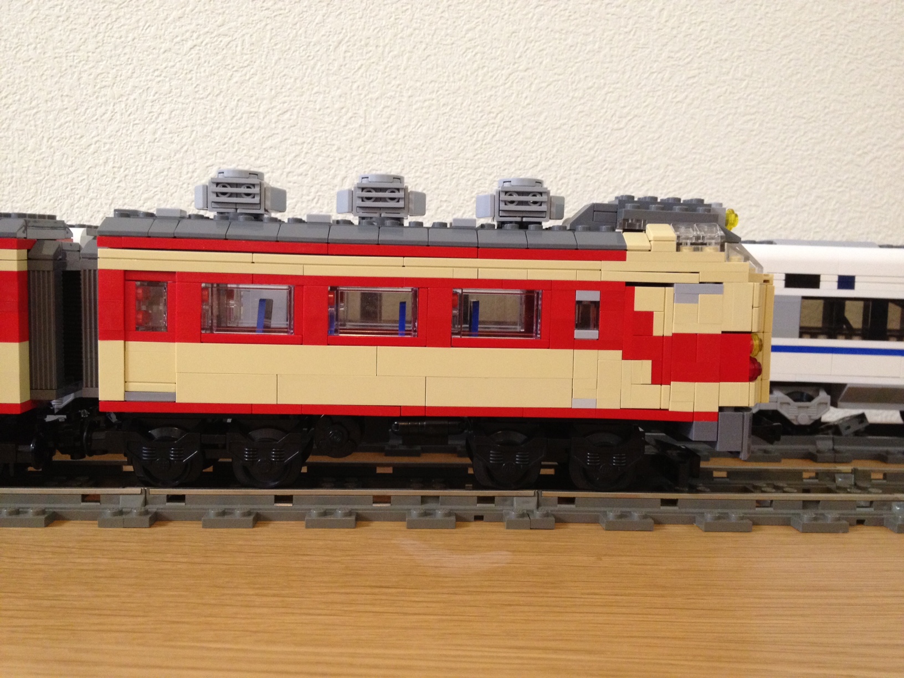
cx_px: 452
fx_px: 914
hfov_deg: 52.6
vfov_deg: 40.7
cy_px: 339
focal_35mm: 35
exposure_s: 1/20
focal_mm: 4.28
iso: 200
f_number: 2.4
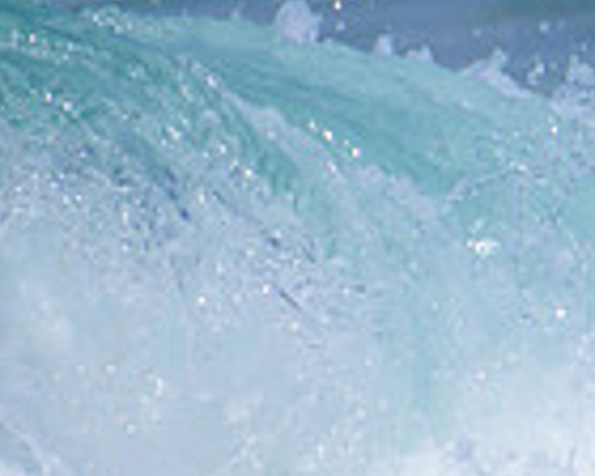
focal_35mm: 4219
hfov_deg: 0.5
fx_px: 74295
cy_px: 857
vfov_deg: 0.4
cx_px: 750
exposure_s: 1/2000
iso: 450
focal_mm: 800
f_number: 11
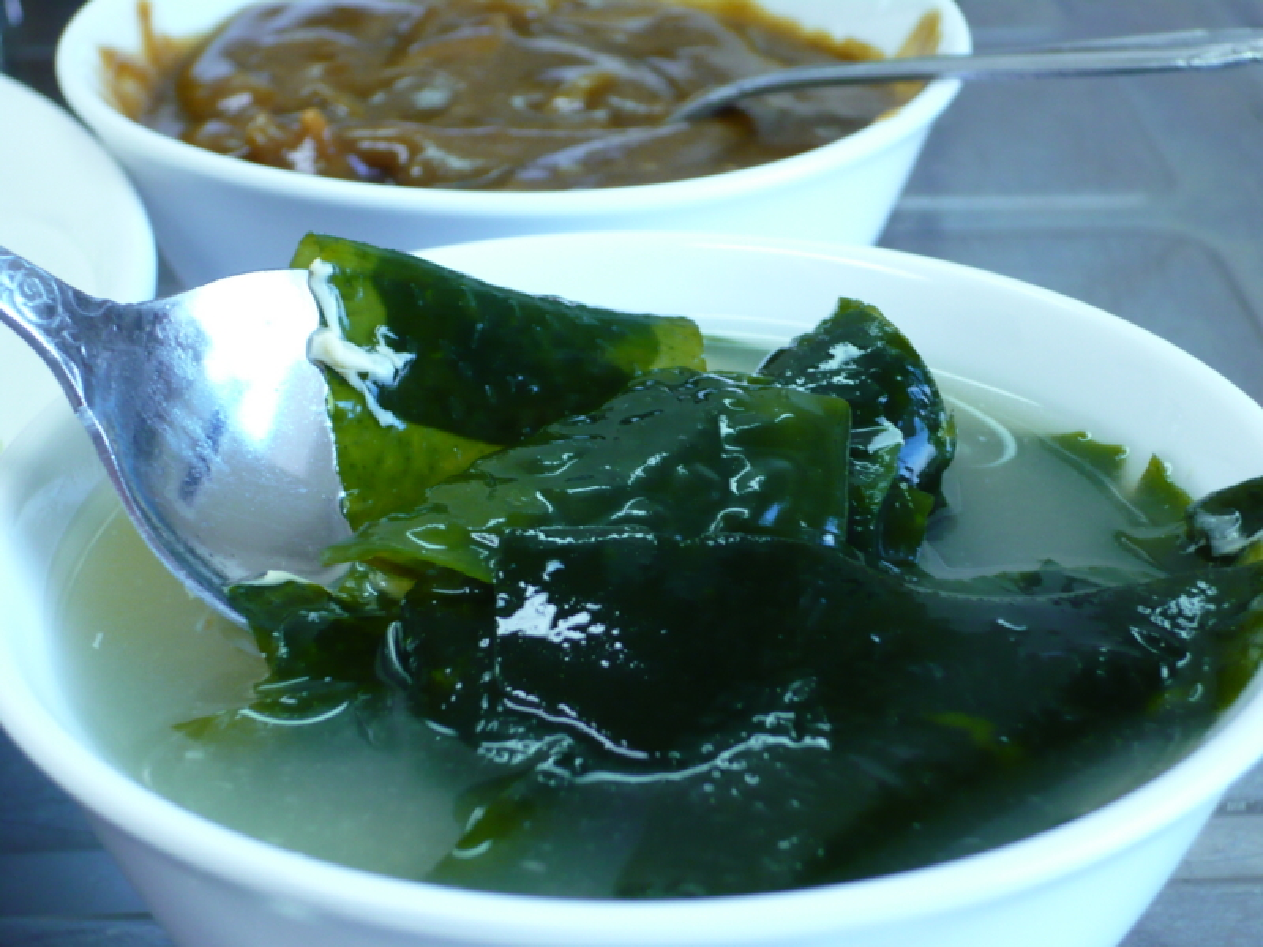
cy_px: 474
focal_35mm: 74
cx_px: 632
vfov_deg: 19.9
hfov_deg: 26.3
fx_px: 2700
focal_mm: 12.2
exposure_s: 1/25
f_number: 4.2
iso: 200
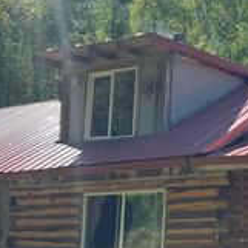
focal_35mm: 66
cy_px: 198
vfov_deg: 25.7
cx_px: 320
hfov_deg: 23.2
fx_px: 535
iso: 80
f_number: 1.78
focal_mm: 6.76
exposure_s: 1/2252
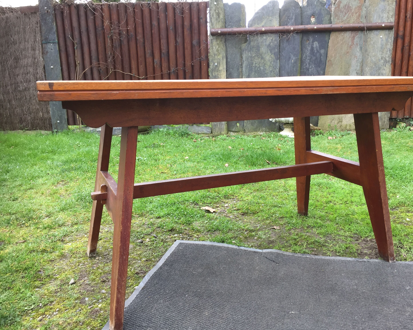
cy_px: 169
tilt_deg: -14.6
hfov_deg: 55.5
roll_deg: +0.8
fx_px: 391
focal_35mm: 32
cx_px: 229
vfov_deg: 45.8
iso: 40
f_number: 2.2
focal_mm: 4.15
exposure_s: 1/100
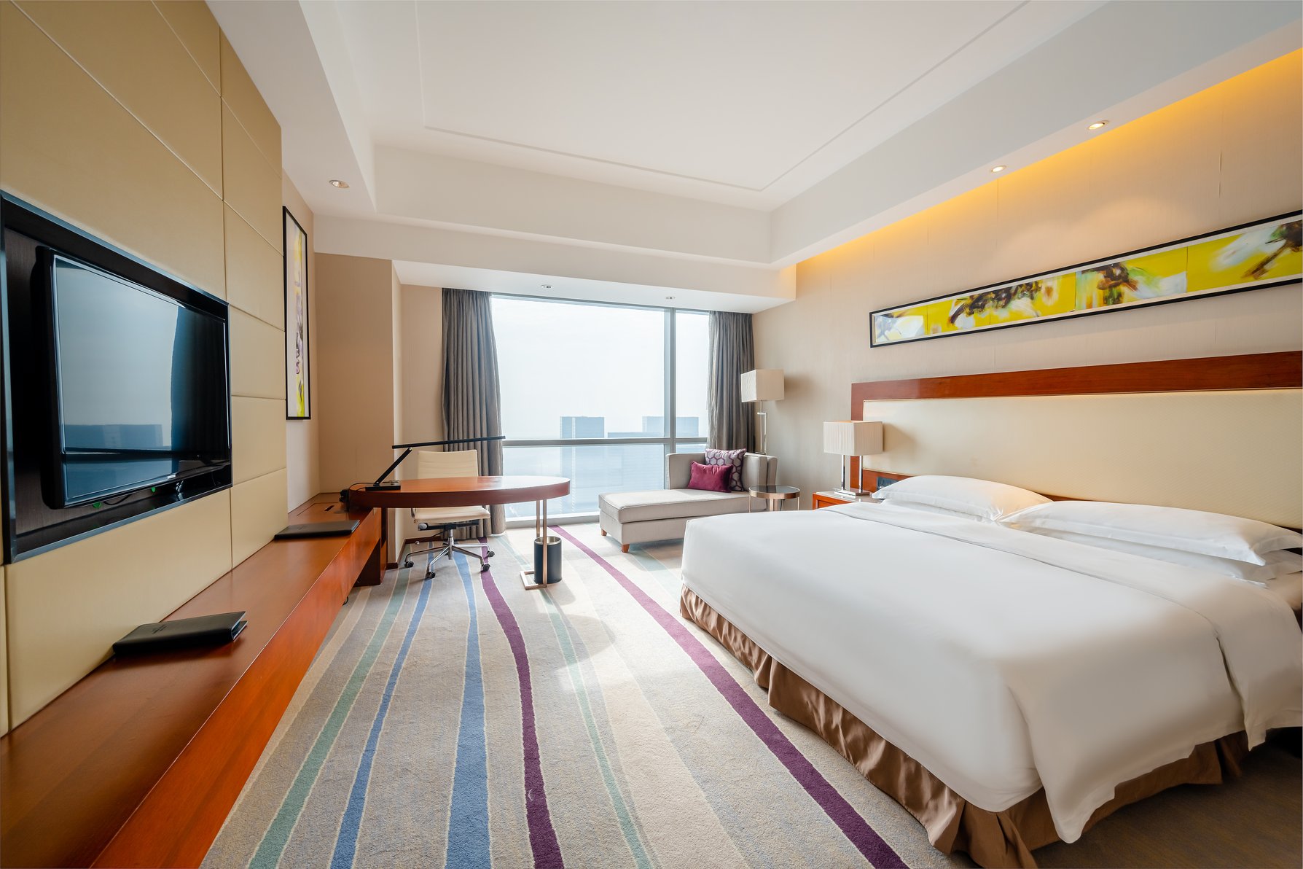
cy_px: 434
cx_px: 652
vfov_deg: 81.2
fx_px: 507
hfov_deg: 104.3
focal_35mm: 14
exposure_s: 1/100
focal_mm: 14
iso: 100
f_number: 9
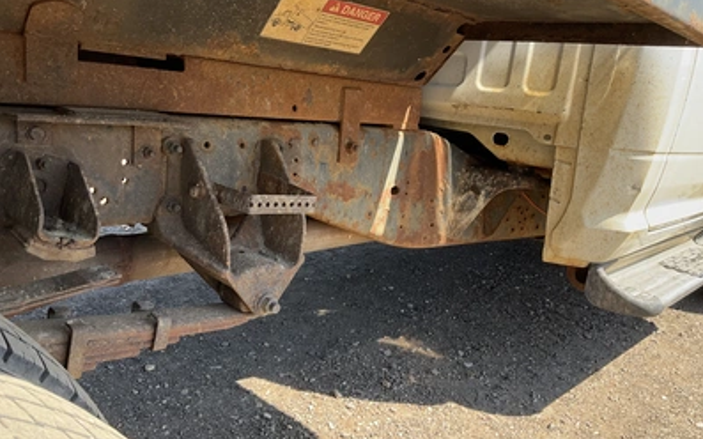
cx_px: 351
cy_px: 227
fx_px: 594
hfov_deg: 61.2
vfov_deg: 40.6
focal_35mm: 31
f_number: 1.8
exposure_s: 1/261
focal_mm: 3
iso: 25
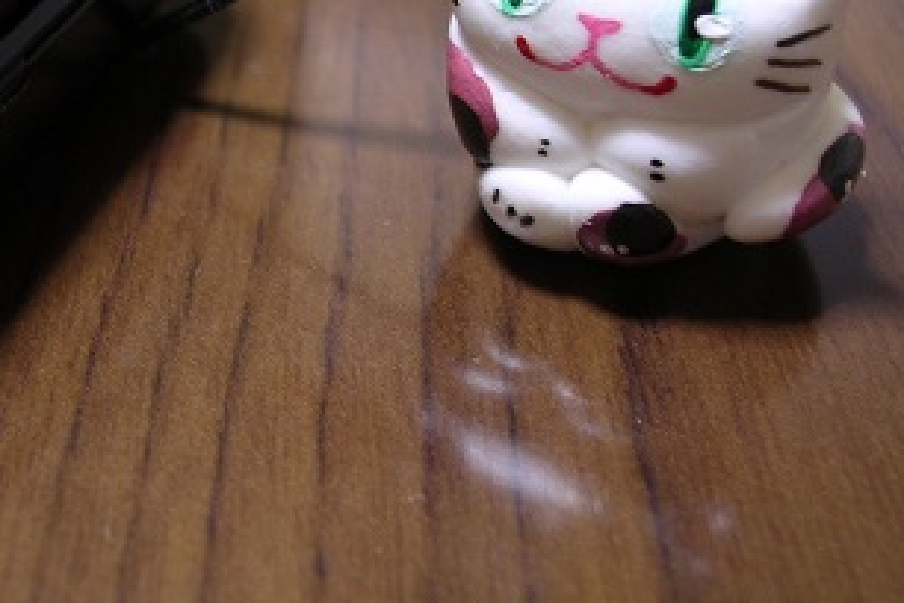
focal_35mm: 62
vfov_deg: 21.8
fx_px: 1557
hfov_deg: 32.1
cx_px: 298
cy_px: 171
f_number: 2.8
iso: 122
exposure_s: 1/3.4
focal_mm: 5.8
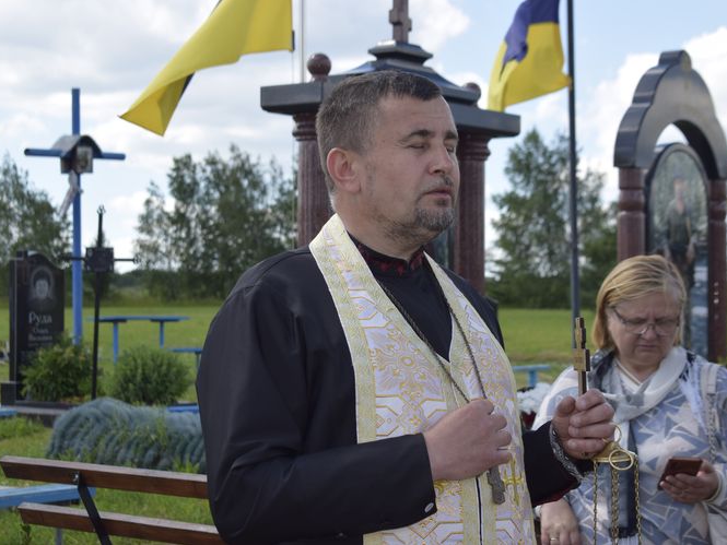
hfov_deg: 21.9
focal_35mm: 90
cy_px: 272
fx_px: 1881
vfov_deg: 16.5
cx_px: 401
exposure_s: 1/200
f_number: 8
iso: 100
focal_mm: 55
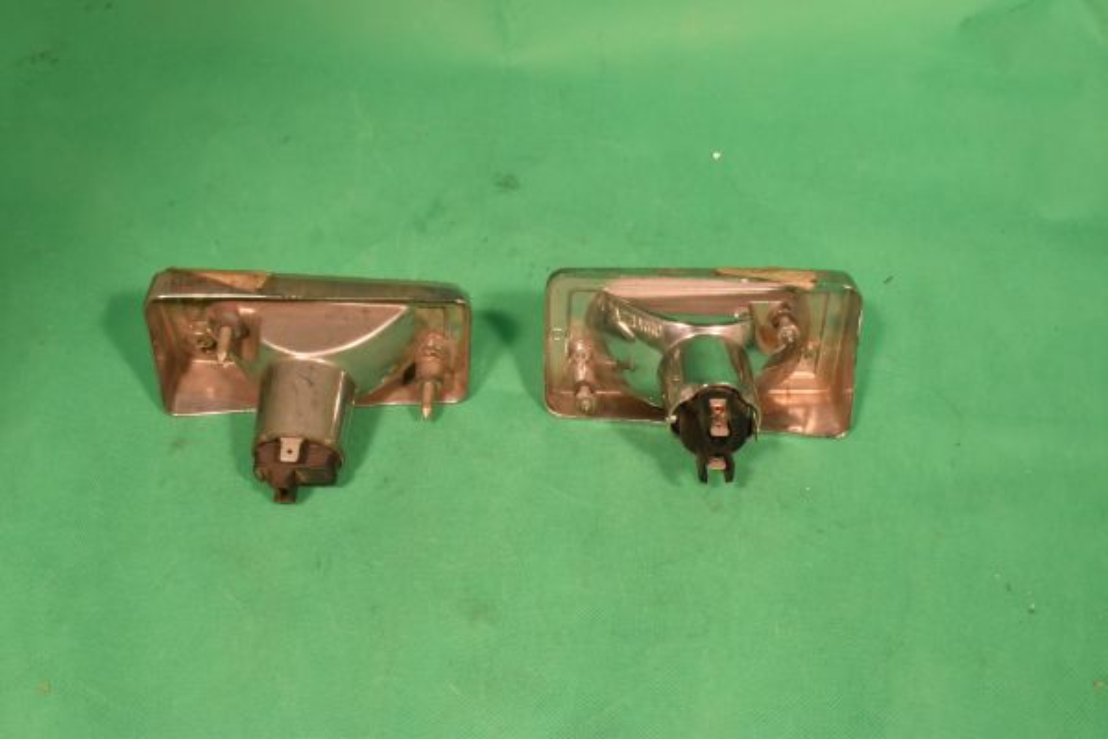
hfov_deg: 46.4
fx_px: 1293
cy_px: 370
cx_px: 554
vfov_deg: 31.9
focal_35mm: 42
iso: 2200
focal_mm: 28
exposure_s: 1/50
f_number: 29
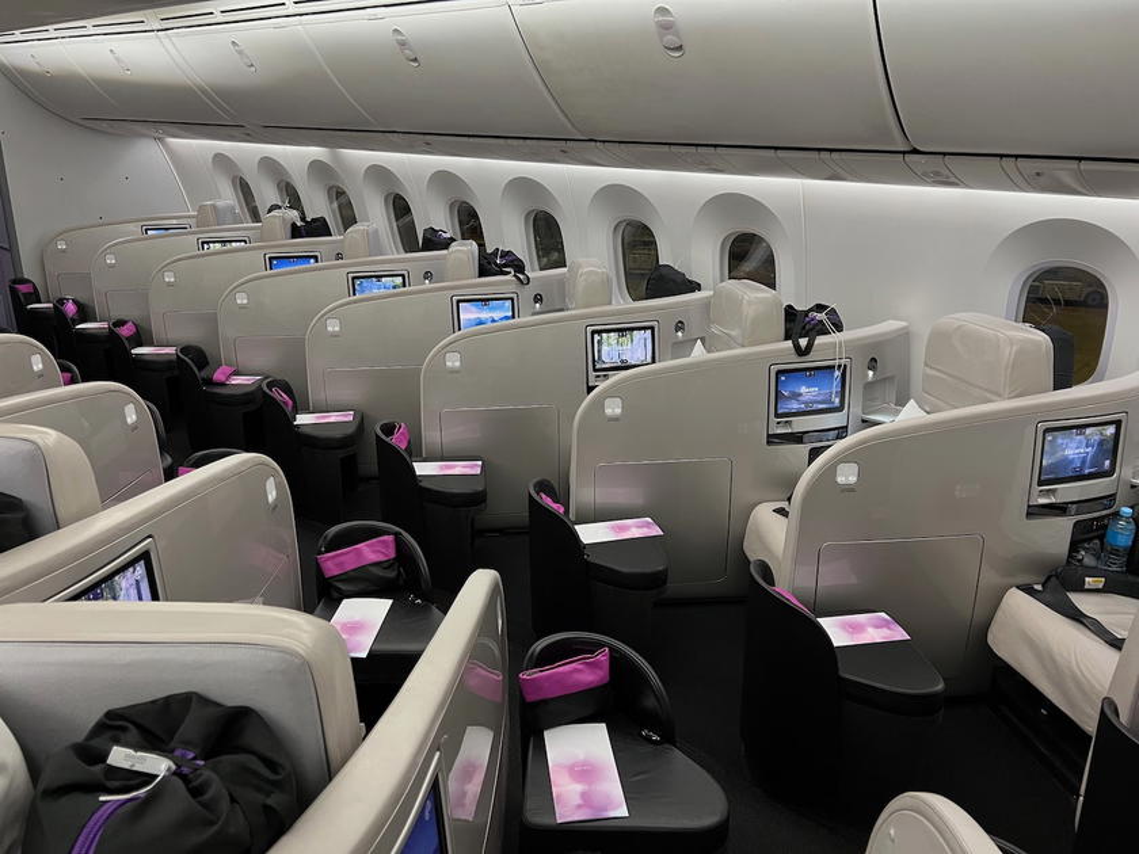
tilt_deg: -19.6
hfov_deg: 67.3
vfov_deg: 53.1
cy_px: 427
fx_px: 856
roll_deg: -1.4
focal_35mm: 26
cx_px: 570
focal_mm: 5.7
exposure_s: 1/56
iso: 250
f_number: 1.5
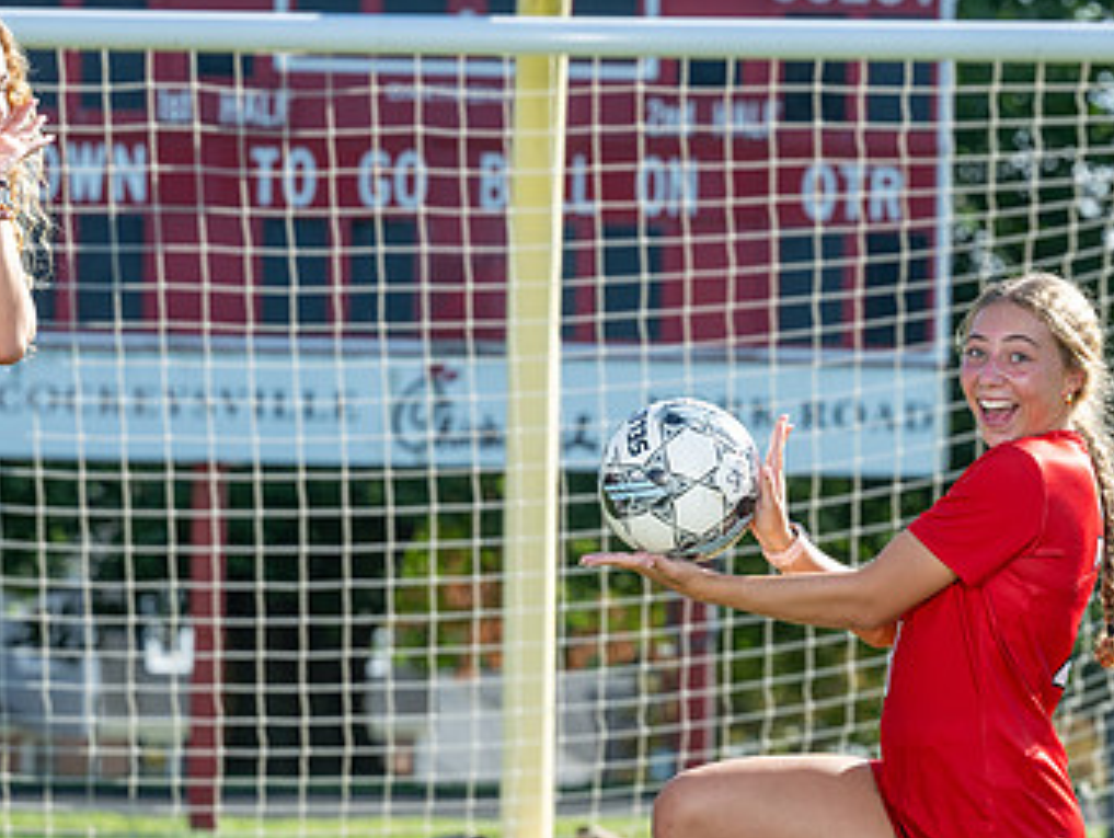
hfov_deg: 8.8
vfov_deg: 6.6
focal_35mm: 225
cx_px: 723
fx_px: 7249
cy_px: 506
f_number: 4
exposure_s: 1/400
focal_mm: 96
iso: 100
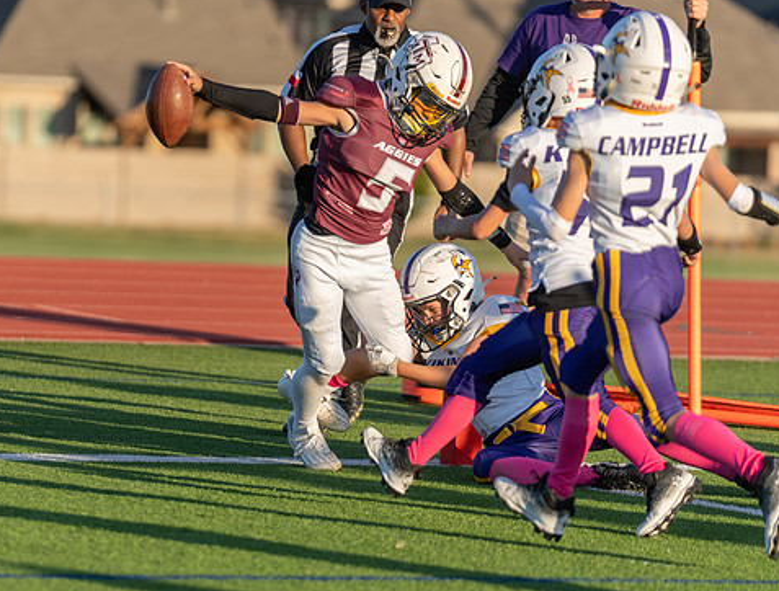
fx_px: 7074
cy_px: 299
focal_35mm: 313
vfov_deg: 4.8
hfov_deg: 6.3
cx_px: 275
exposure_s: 1/1250
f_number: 2.8
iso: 125
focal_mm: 200
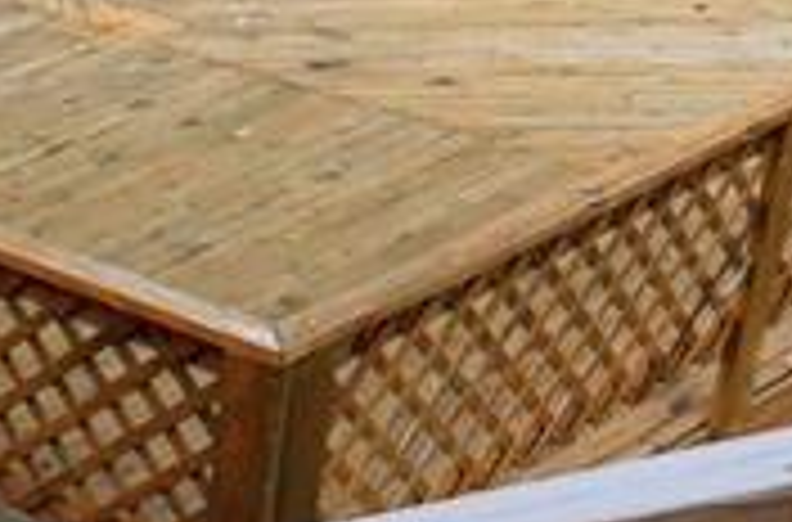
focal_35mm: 105
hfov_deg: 17.2
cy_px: 576
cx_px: -477
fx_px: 2302
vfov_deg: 12.7
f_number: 8
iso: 320
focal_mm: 12
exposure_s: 1/250
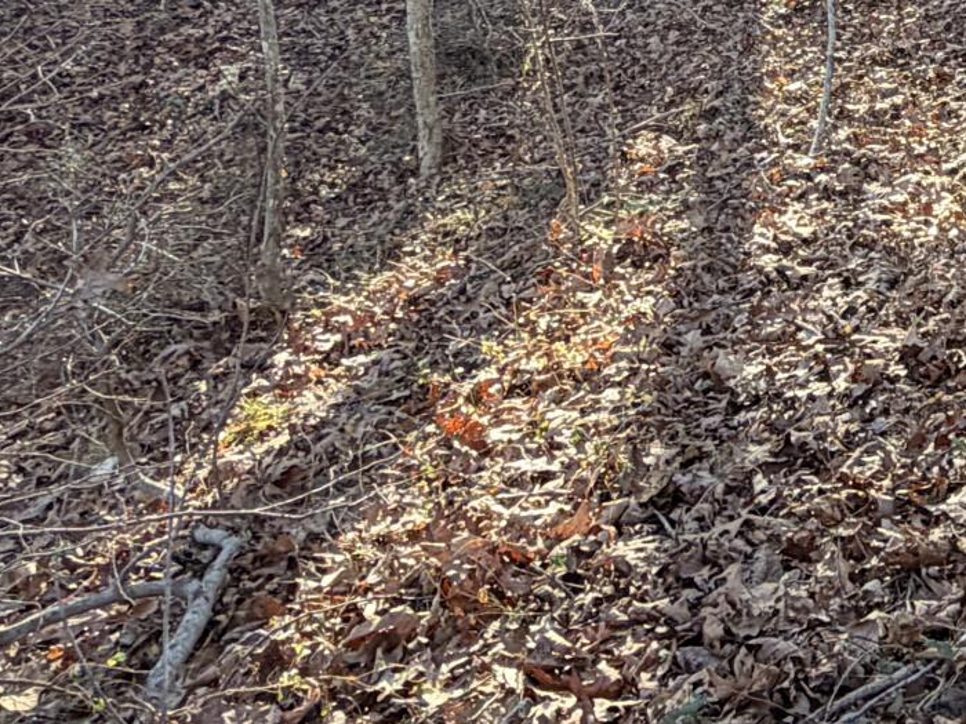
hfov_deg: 27.6
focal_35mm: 60
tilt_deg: -9.1
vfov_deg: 22.8
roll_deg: -1.7
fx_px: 1674
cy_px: -103
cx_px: 1210
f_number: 2.2
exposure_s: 1/175
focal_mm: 2.22
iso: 64
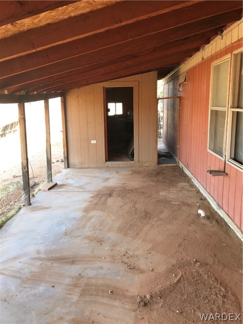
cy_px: 162
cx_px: 122
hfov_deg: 49.7
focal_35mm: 28
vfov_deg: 63.4
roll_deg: +1.8
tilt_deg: -10.5
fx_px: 262
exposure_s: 1/90
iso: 25
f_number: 1.8
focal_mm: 3.99
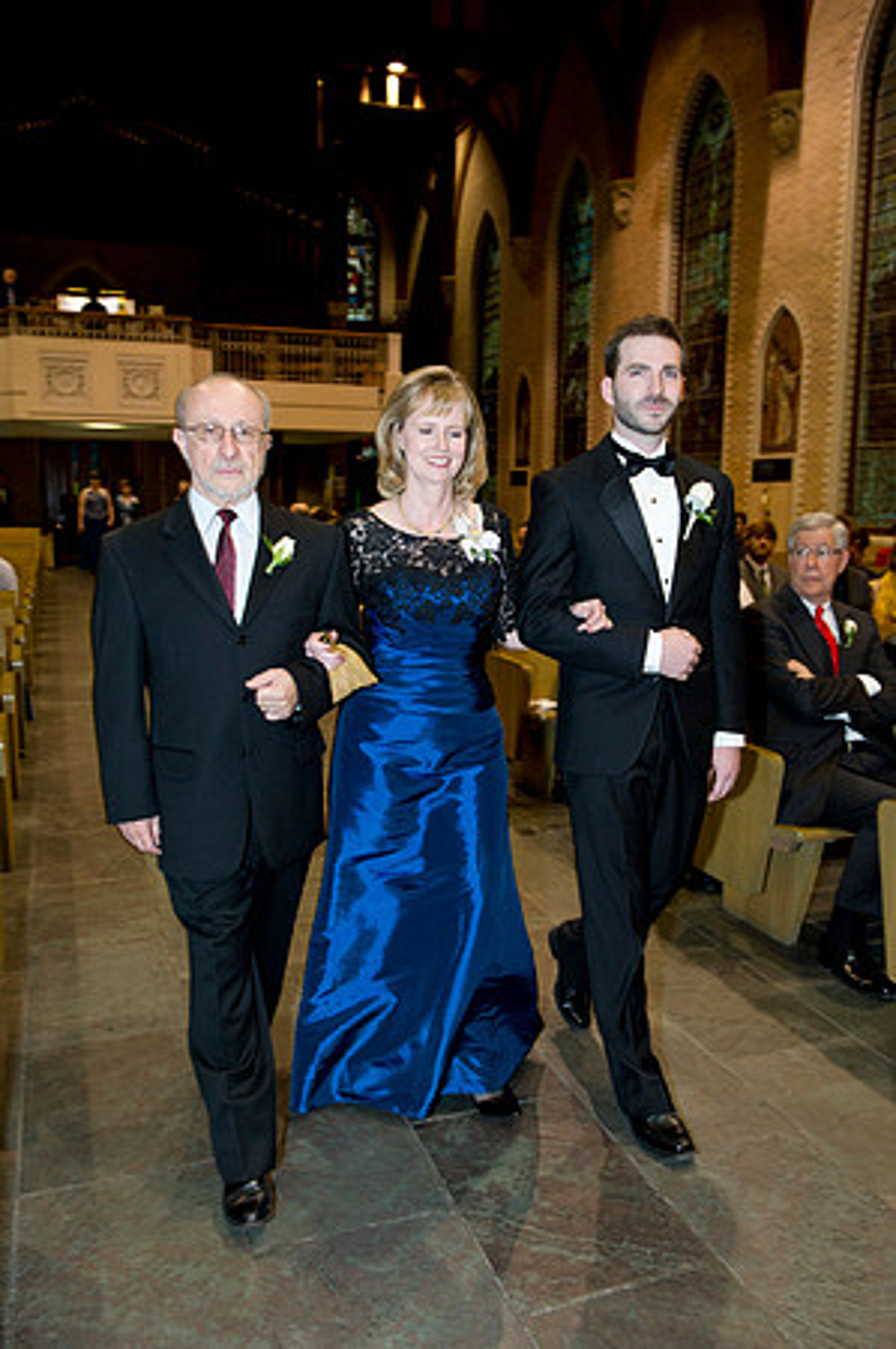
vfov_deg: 63.7
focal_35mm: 29
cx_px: 448
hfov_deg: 44.9
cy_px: 674
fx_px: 1085
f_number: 4.5
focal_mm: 29
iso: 1250
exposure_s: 1/60
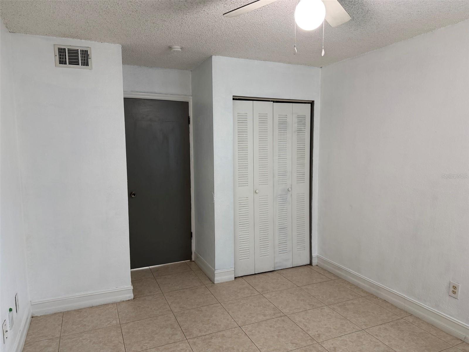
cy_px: 176
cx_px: 234
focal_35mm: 24
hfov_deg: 71.6
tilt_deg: -5.5
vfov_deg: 56.8
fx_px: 325
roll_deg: +0.5
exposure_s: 1/60
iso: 160
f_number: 1.78
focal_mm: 6.76
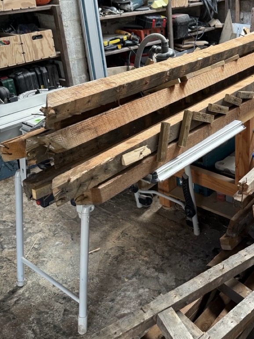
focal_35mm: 40
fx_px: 391
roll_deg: -0.9
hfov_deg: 34.6
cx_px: 211
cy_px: 134
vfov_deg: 46.5
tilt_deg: -22.6
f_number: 1.78
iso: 200
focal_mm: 6.76
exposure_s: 1/69
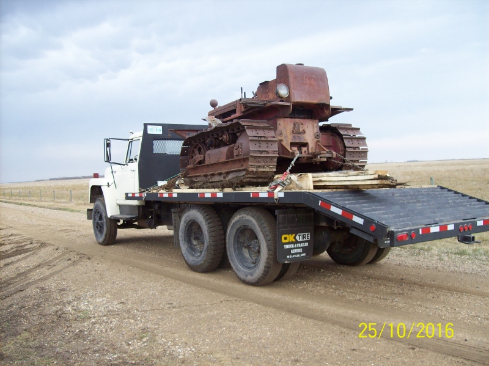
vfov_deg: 39.6
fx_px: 508
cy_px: 183
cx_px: 244
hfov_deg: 51.4
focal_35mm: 36
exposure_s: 1/178
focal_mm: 6
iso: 80
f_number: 2.7
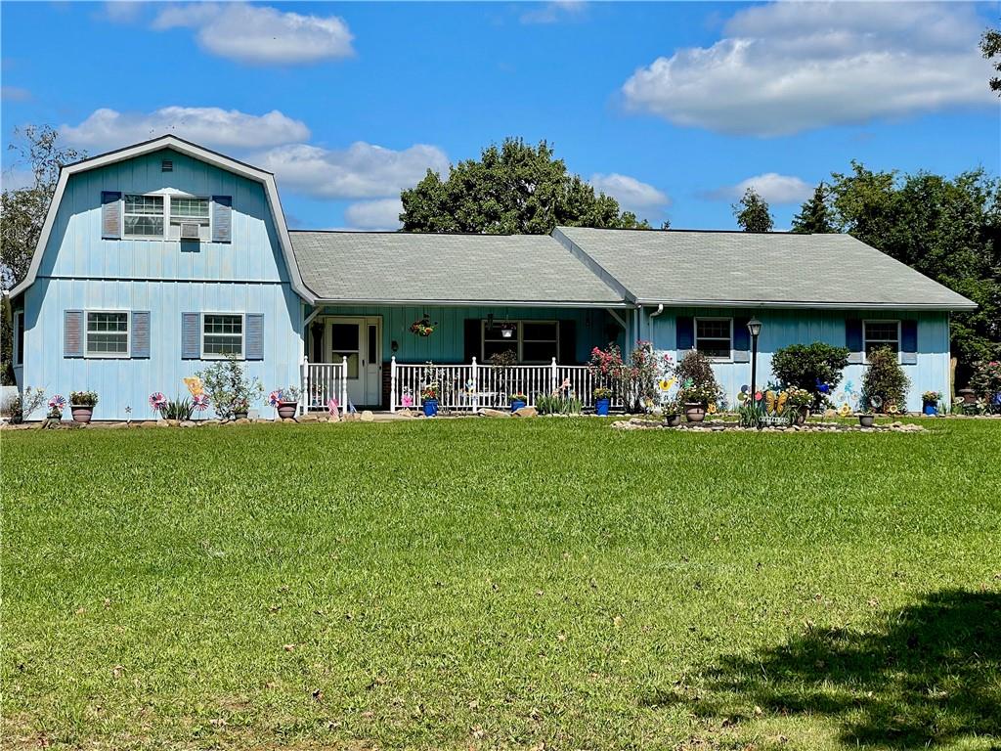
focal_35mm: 64
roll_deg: +0.0
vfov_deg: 22.9
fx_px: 1851
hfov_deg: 30.3
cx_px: 500
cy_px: 376
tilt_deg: +0.6
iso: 20
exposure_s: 1/1672
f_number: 2.2
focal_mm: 7.5
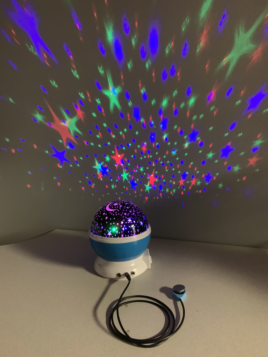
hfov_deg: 53.1
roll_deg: +2.3
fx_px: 268
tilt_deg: -10.4
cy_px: 178
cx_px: 134
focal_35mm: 26
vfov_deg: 67.3
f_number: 1.8
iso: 800
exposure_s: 1/27
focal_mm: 4.25
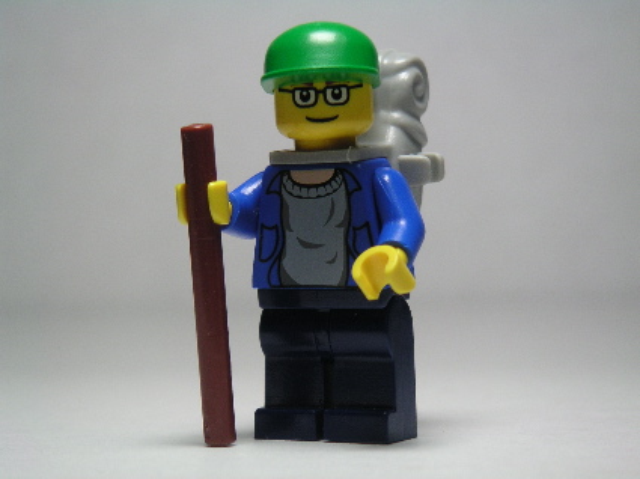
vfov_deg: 13.3
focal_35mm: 111
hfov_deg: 17.7
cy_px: 240
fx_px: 2050
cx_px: 320
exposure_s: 1/111
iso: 80
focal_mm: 17.1
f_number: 3.6
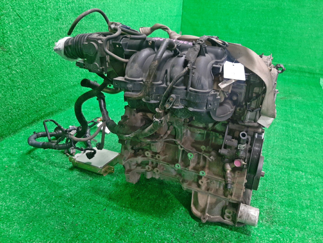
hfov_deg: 67.3
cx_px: 162
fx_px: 243
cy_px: 122
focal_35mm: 26
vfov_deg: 53.1
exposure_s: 1/50
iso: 215
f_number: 1.7
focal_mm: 3.93
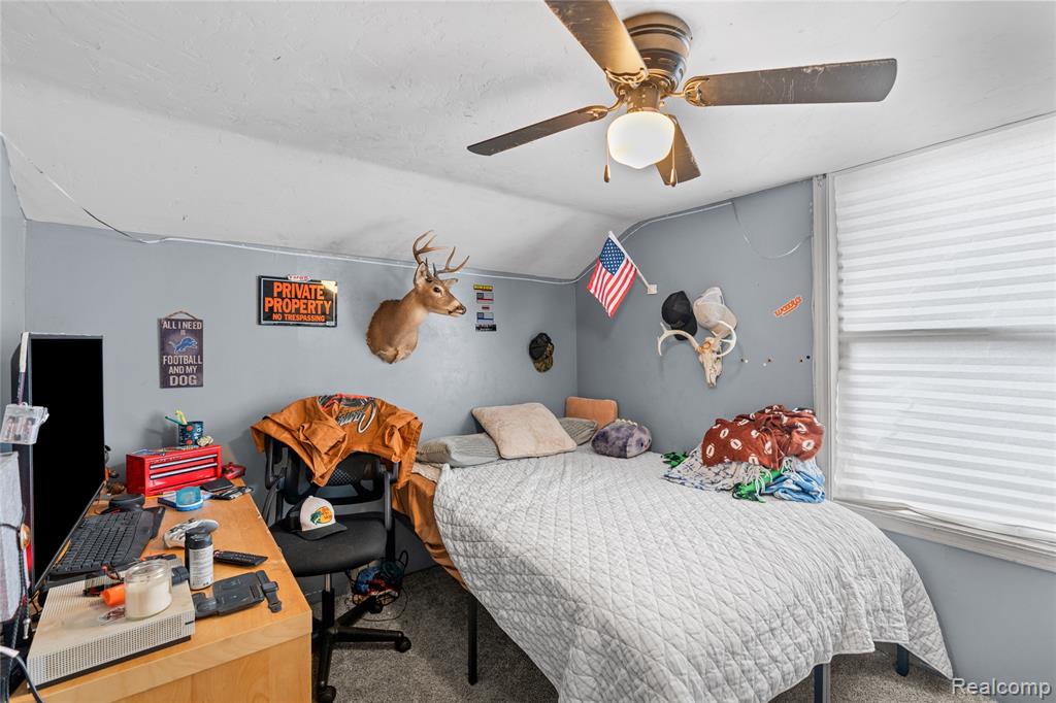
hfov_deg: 96.8
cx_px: 528
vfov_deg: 73.7
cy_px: 352
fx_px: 469
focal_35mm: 16
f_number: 3.5
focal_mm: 16
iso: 1250
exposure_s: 1/30
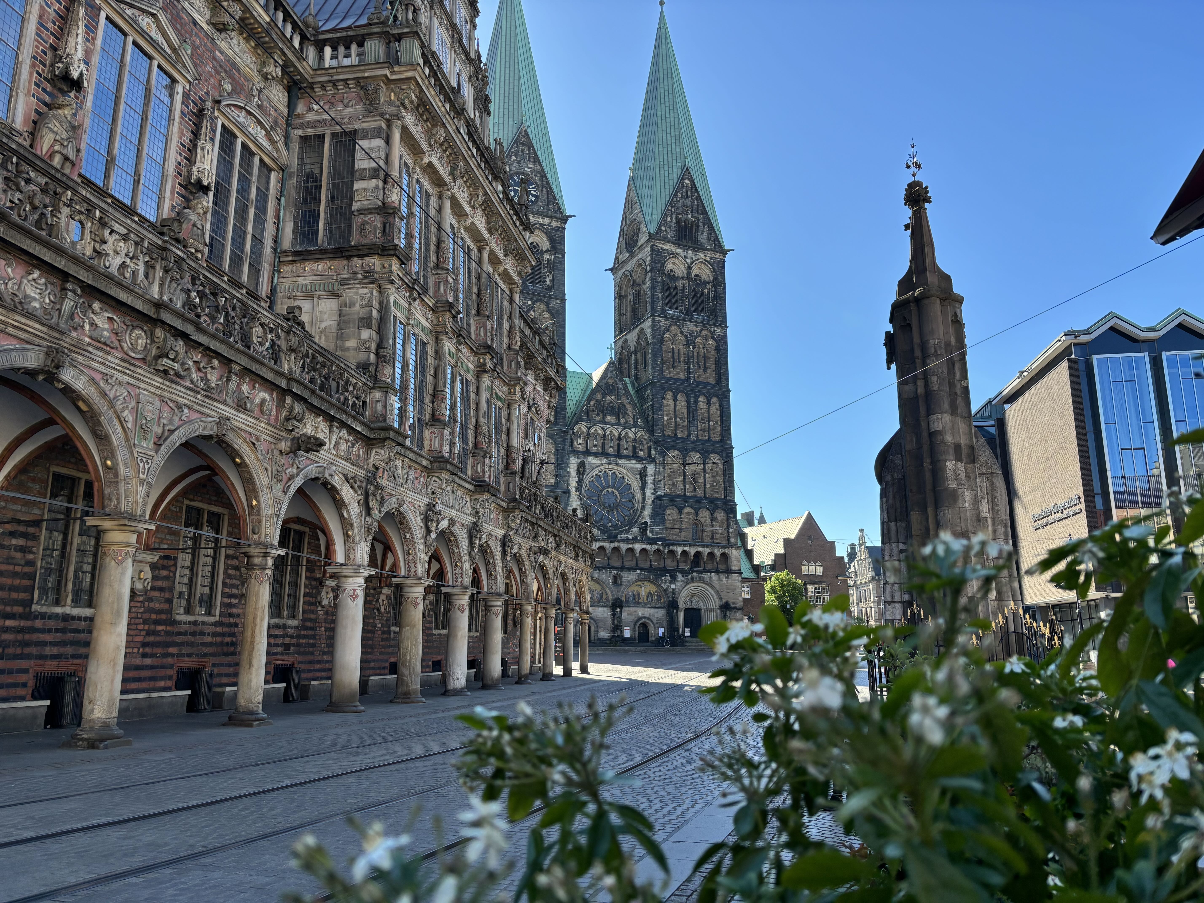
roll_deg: +0.4
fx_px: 904
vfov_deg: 53.1
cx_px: 602
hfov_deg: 67.3
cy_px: 452
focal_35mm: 26
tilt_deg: +11.9
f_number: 1.6
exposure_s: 1/1543
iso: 50
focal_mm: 5.96
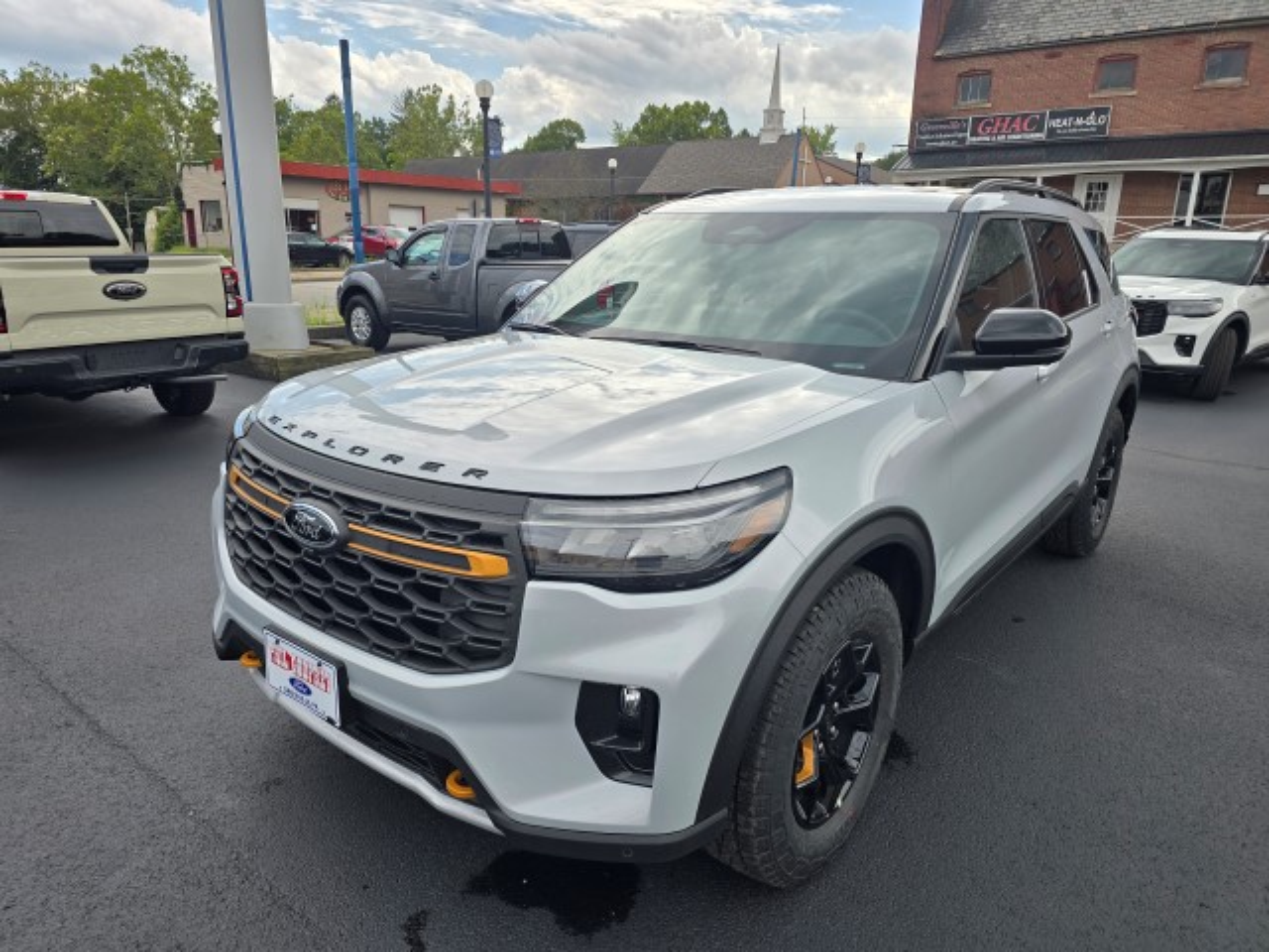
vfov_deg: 58.9
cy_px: 476
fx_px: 843
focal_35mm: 23
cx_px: 634
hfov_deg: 73.9
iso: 12
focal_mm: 6.3
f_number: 1.7
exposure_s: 1/465
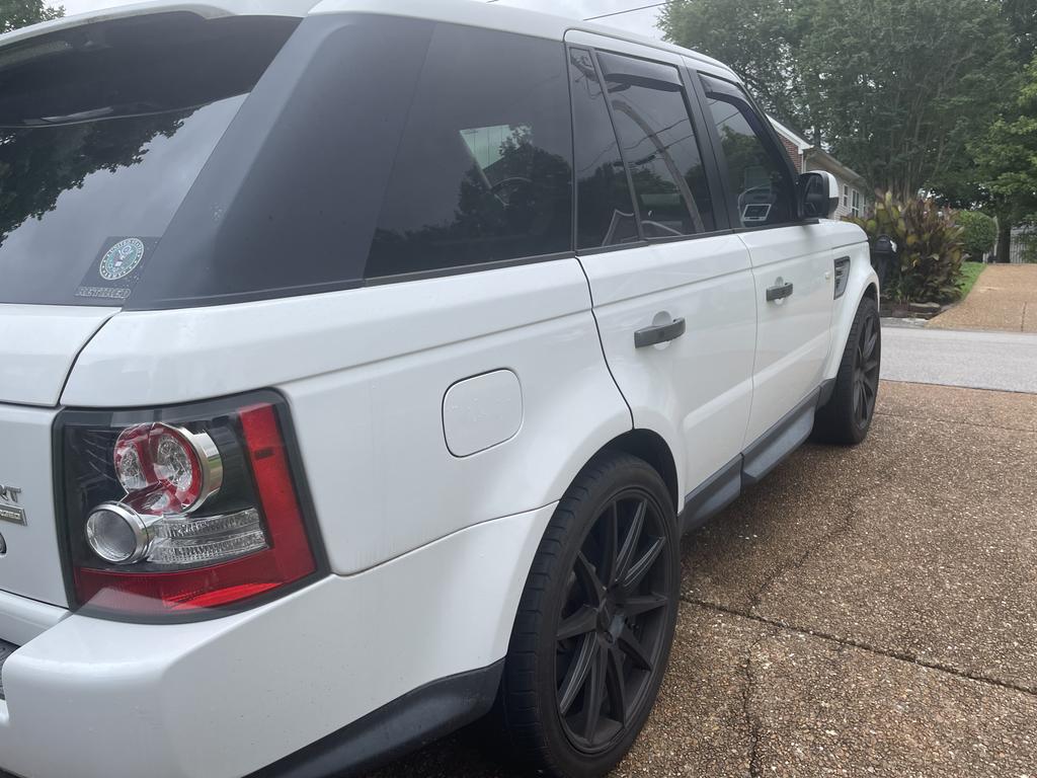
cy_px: 389
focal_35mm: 26
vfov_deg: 53.1
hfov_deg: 67.3
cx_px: 518
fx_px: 779
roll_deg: +1.2
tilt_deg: -6.7
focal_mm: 4.2
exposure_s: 1/654
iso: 32
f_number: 1.6
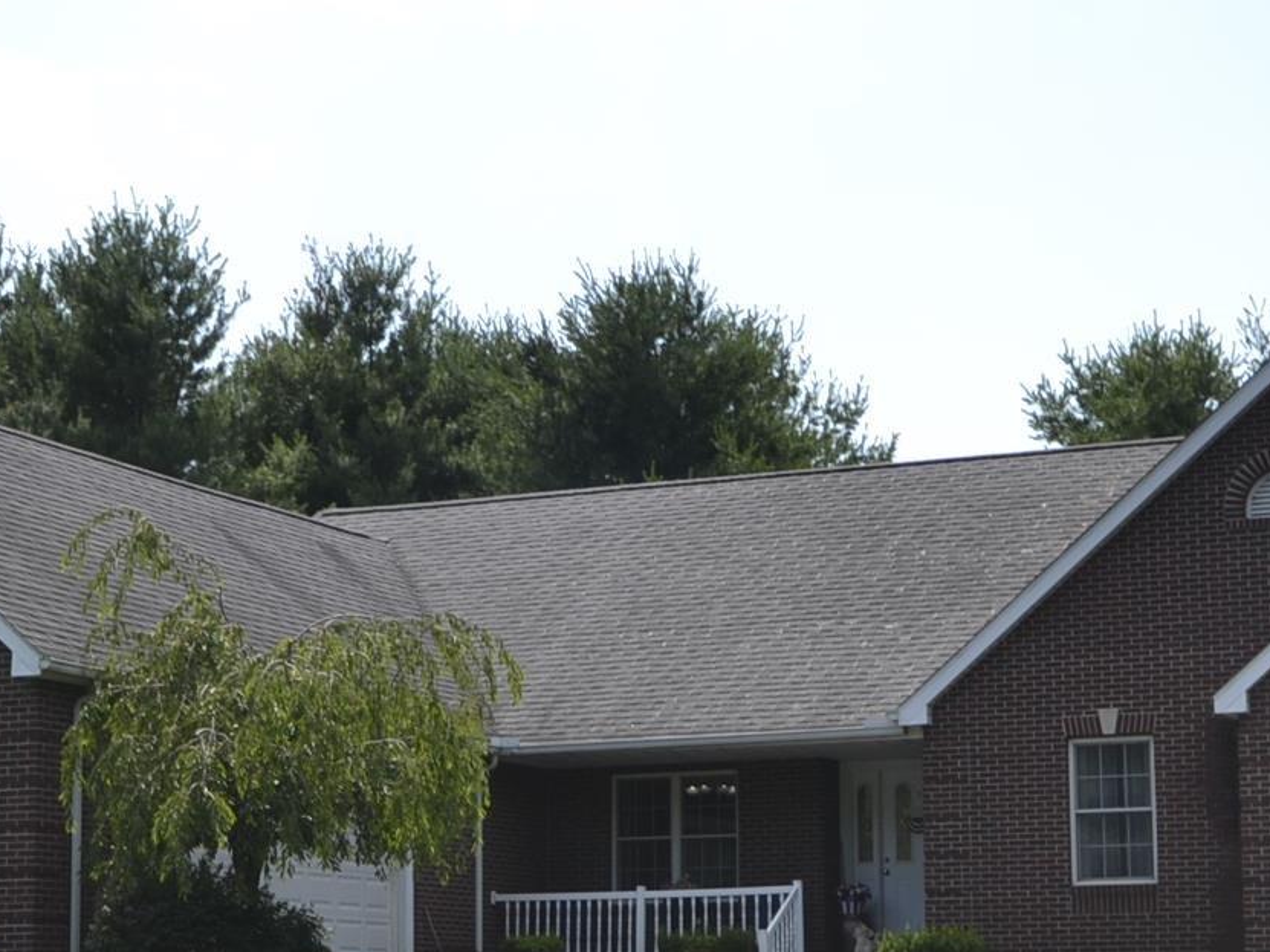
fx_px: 2935
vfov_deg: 18.4
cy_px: 671
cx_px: 642
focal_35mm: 80
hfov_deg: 24.4
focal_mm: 20
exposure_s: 1/200
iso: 100
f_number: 7.1
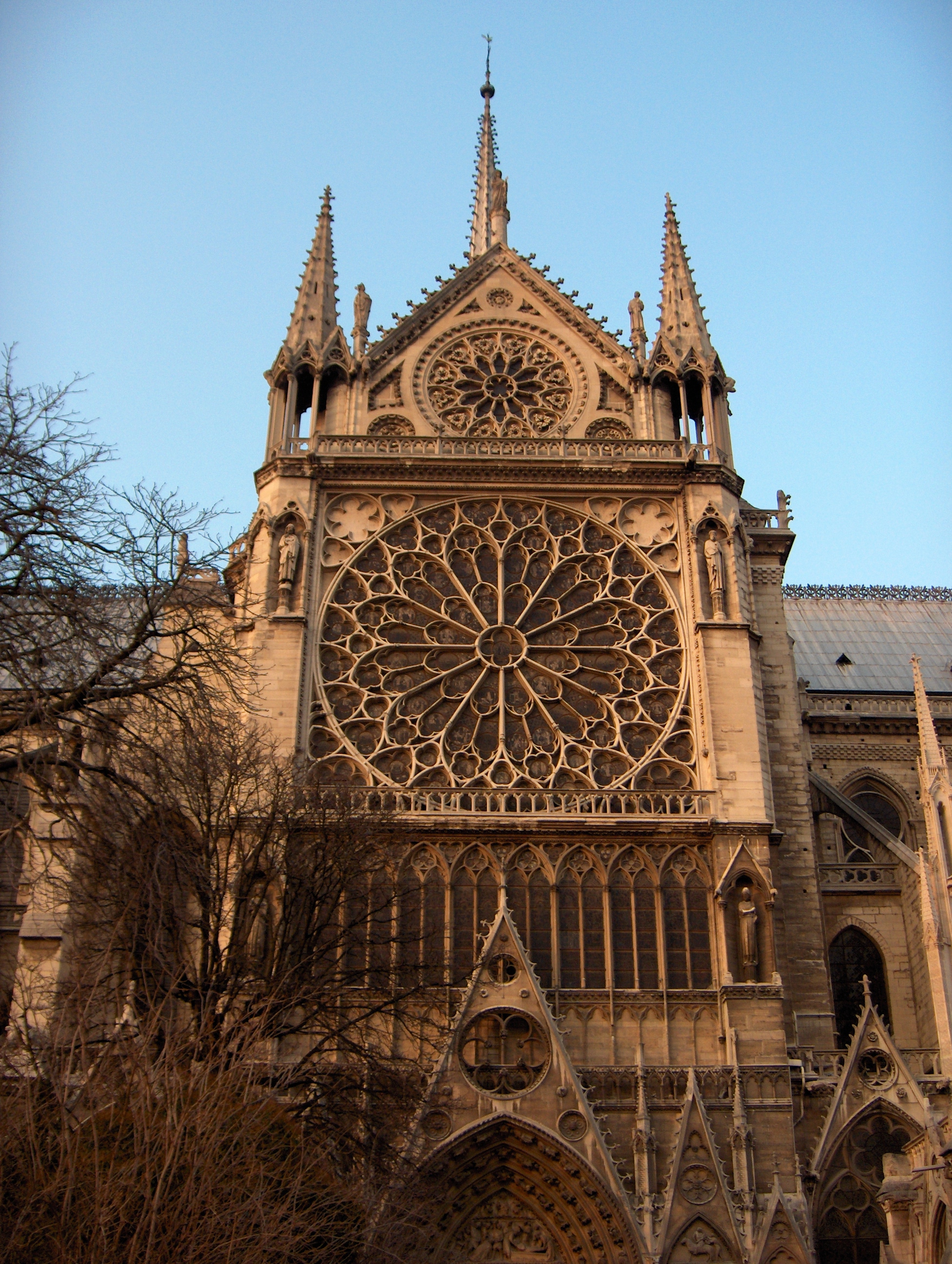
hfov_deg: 36.9
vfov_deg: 47.8
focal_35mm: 39
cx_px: 476
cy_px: 632
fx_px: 1426
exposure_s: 1/314
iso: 100
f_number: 2.8
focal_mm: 8
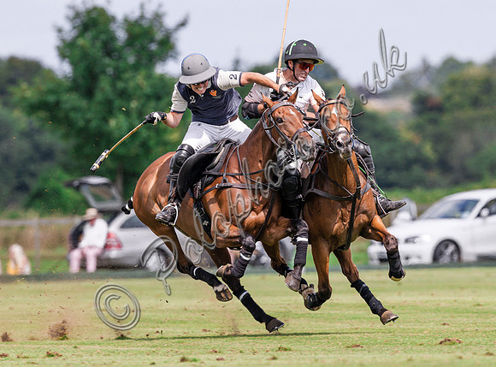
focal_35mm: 830
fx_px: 11837
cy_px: 193
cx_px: 275
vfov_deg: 1.8
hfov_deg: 2.4
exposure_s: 1/1000
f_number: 6.3
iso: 400
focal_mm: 500
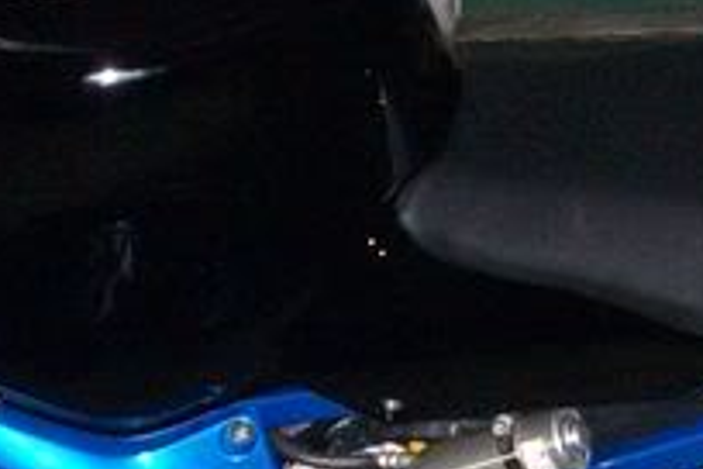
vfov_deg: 9.1
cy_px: 359
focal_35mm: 151
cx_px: 310
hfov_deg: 13.6
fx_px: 2948
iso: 200
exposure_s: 1/64
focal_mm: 6.2
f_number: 2.8
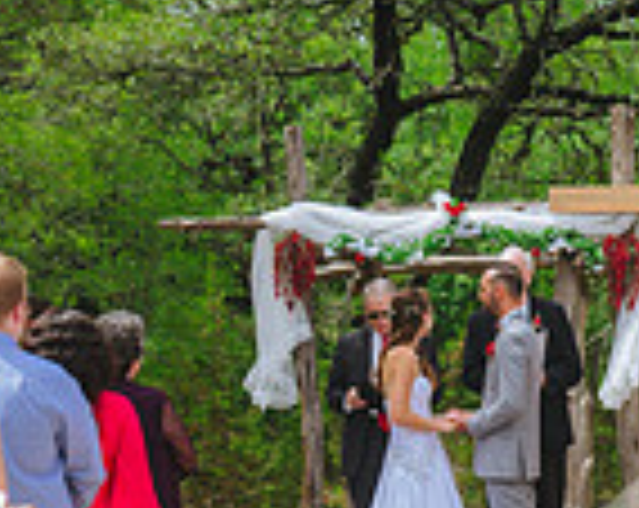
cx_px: 464
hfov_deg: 13.2
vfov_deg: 10.5
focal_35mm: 146
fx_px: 2755
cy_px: 205
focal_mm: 38
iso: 125
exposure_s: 1/800
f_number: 2.8
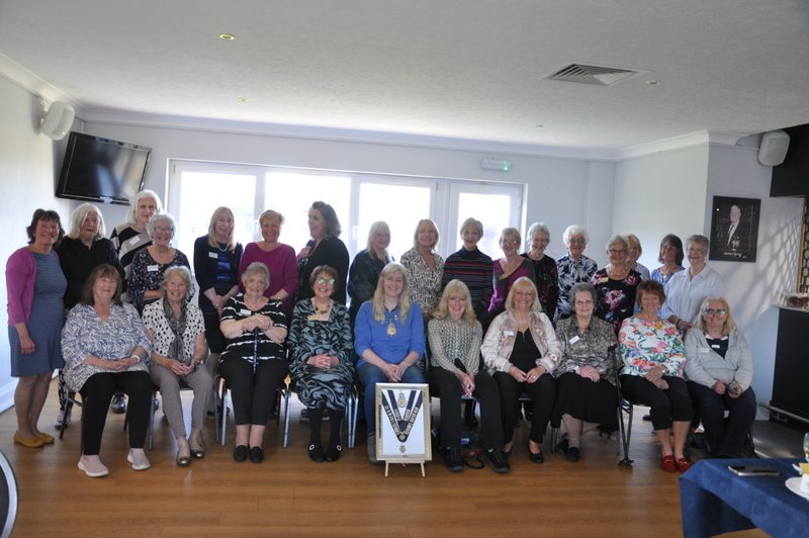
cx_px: 404
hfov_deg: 59.5
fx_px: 707
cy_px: 269
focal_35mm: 32
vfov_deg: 41.6
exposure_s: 1/30
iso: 640
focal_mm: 21
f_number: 3.8
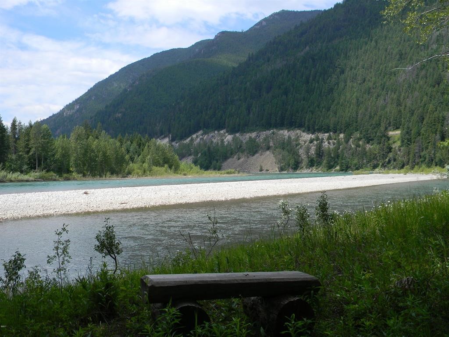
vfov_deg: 39.7
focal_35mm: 36
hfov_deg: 51.4
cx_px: 224
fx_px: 467
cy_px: 168
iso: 80
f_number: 3.7
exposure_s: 1/817
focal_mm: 6.4
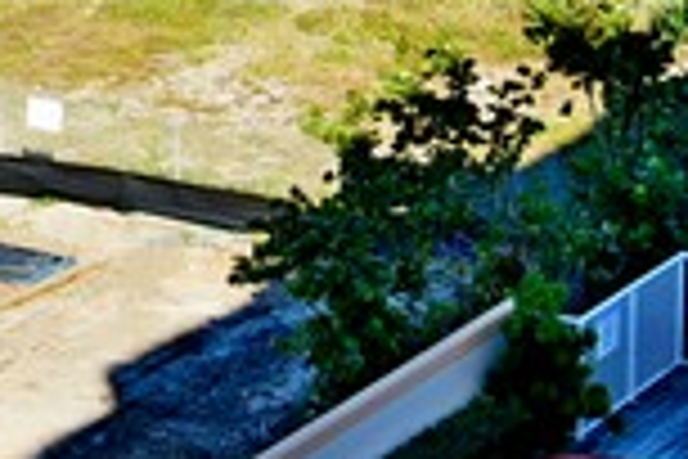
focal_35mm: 151
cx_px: 468
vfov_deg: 9.0
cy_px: 590
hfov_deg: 13.6
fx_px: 2886
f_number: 6.3
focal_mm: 24
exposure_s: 1/160
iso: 100
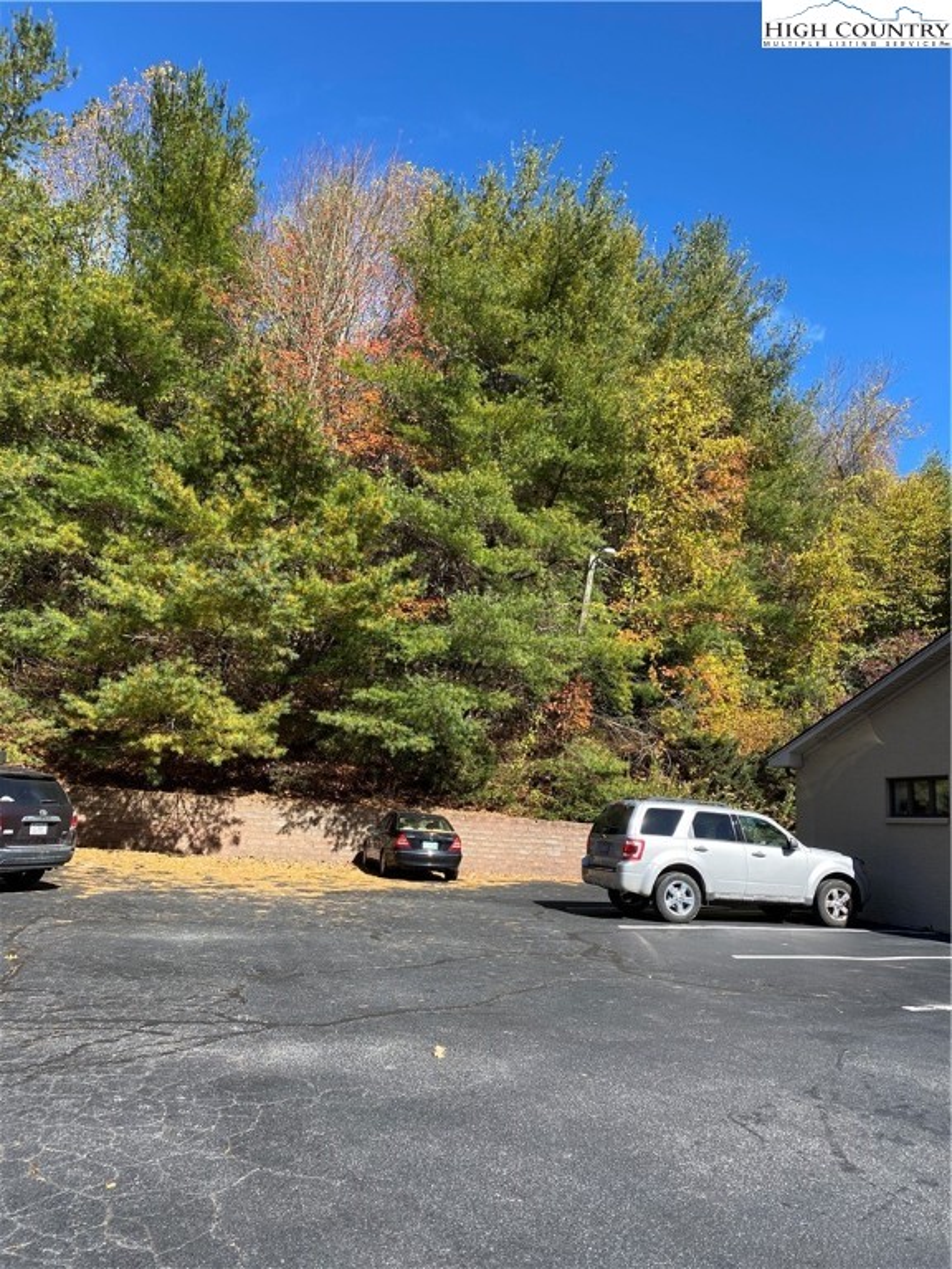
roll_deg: -3.9
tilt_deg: +14.3
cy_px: 634
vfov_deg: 67.3
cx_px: 476
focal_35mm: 26
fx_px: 953
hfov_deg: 53.1
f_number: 1.8
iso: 32
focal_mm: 4.25
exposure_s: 1/1103
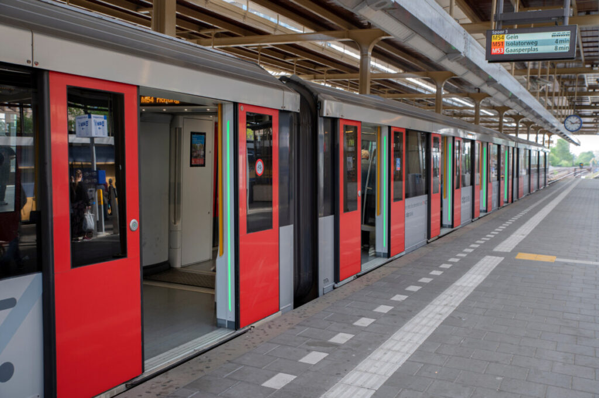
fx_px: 632
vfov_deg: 35.0
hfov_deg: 50.7
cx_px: 300
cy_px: 199
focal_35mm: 38
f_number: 4.5
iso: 125
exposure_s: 1/25
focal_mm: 38
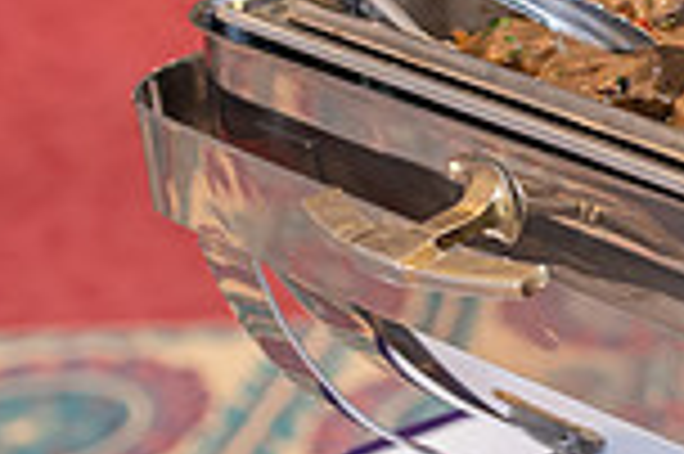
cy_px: 218
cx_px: 927
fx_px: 5447
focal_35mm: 287
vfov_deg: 4.8
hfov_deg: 7.1
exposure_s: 1/160
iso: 800
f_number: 3.5
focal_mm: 75
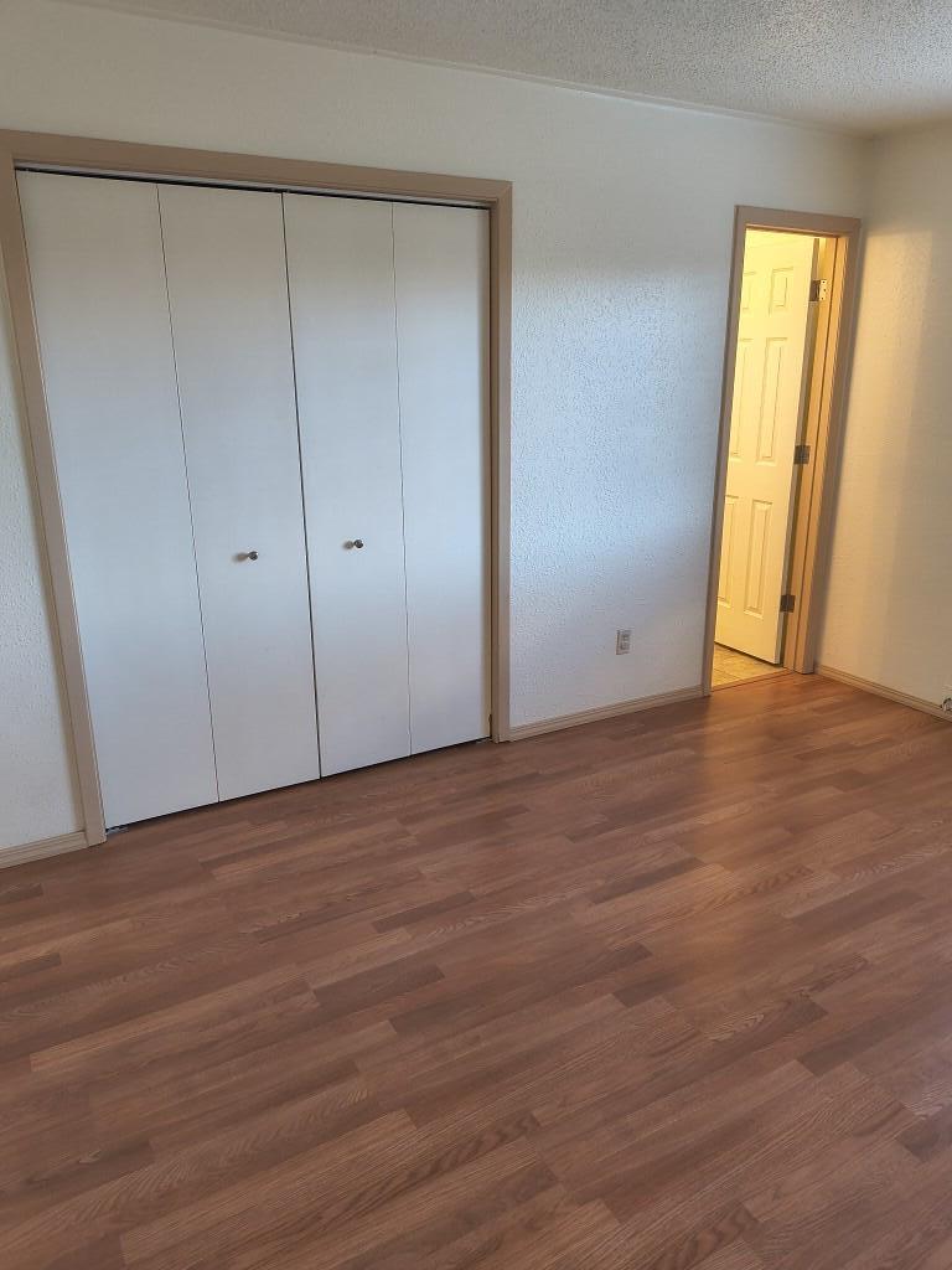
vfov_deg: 69.4
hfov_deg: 54.9
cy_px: 635
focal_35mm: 25
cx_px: 476
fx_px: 917
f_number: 1.7
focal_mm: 4.68
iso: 1257
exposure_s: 1/60
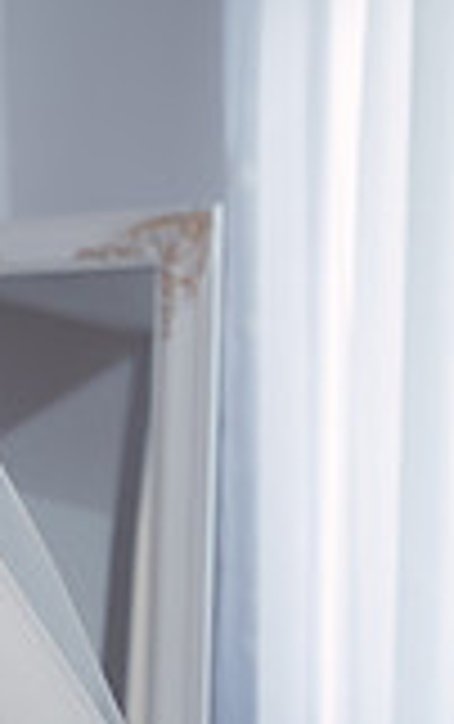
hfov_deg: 9.3
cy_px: 609
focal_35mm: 130
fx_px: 2567
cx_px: -559
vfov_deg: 15.9
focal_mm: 30
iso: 1600
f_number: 2.8
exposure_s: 1/250
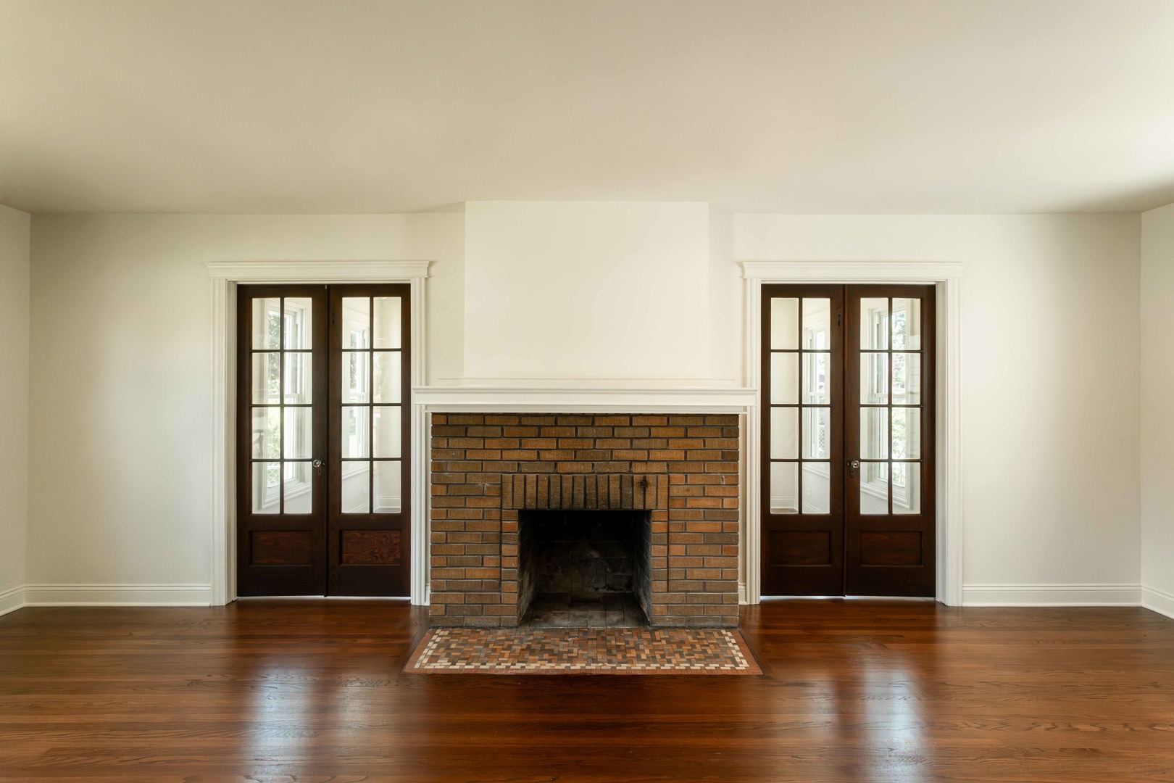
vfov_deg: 70.4
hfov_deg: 93.3
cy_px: 392
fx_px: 554
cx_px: 587
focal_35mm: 17
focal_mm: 17
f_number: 8
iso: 1600
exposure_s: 1/80
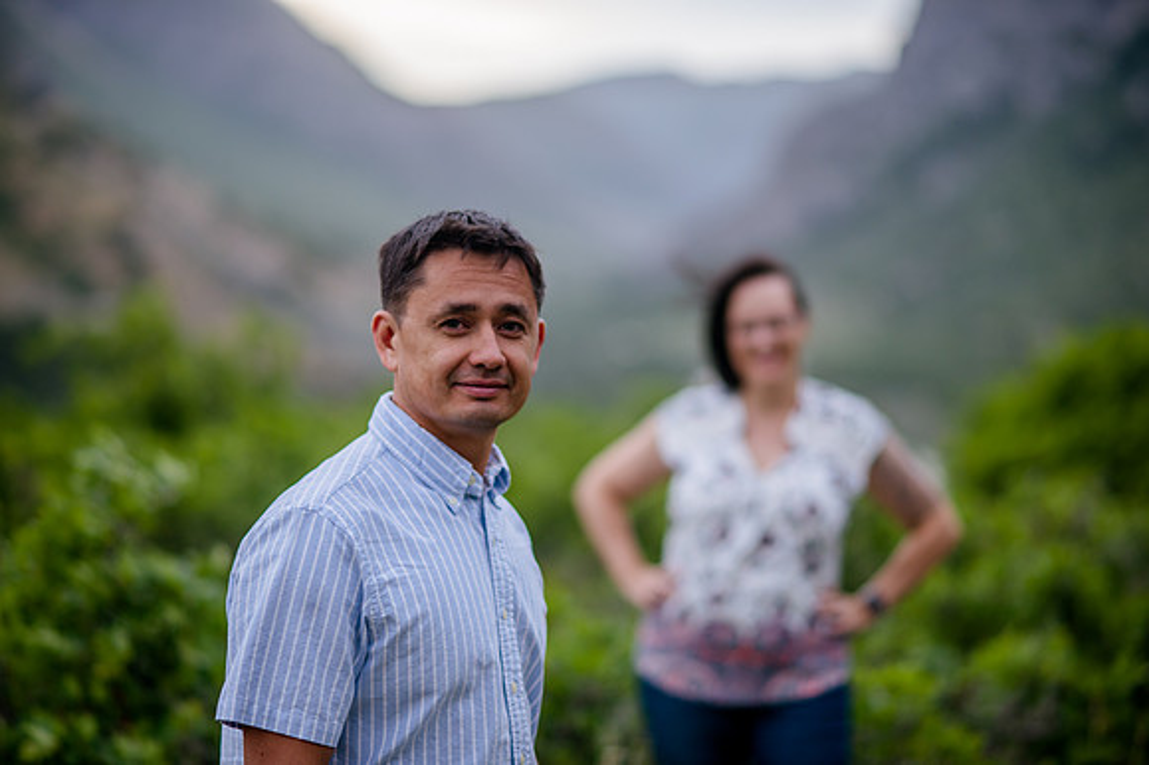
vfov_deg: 13.0
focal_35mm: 105
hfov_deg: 19.5
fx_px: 3349
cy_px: 382
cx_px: 574
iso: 400
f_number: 2
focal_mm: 105
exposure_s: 1/250
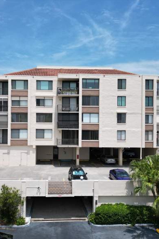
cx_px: 62
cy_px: 121
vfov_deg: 55.8
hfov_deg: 38.7
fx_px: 225
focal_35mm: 34
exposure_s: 1/4000
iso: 120
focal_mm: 6.72
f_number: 1.7
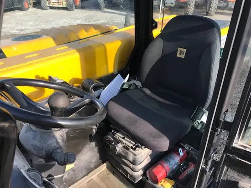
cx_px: 126
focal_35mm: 28
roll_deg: -1.2
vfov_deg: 49.8
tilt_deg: -28.5
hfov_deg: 63.4
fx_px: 203
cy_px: 94
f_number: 1.8
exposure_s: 1/463
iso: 20
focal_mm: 3.99
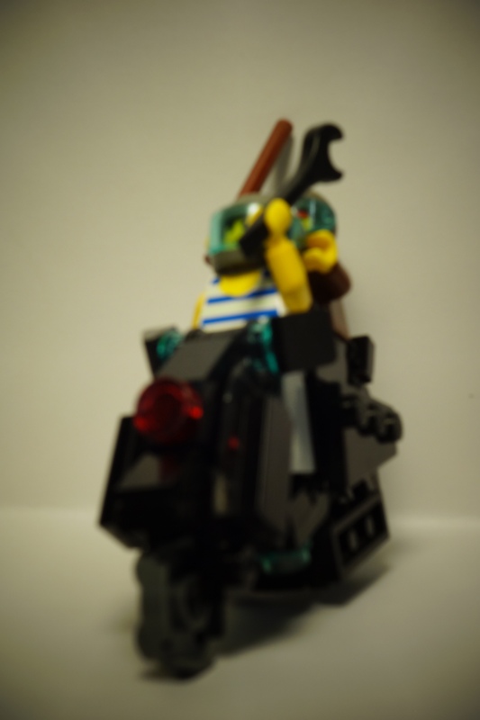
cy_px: 360
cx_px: 240
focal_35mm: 61
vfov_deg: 32.9
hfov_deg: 22.3
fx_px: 1220
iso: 125
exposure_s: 1/40
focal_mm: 22.49
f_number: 11
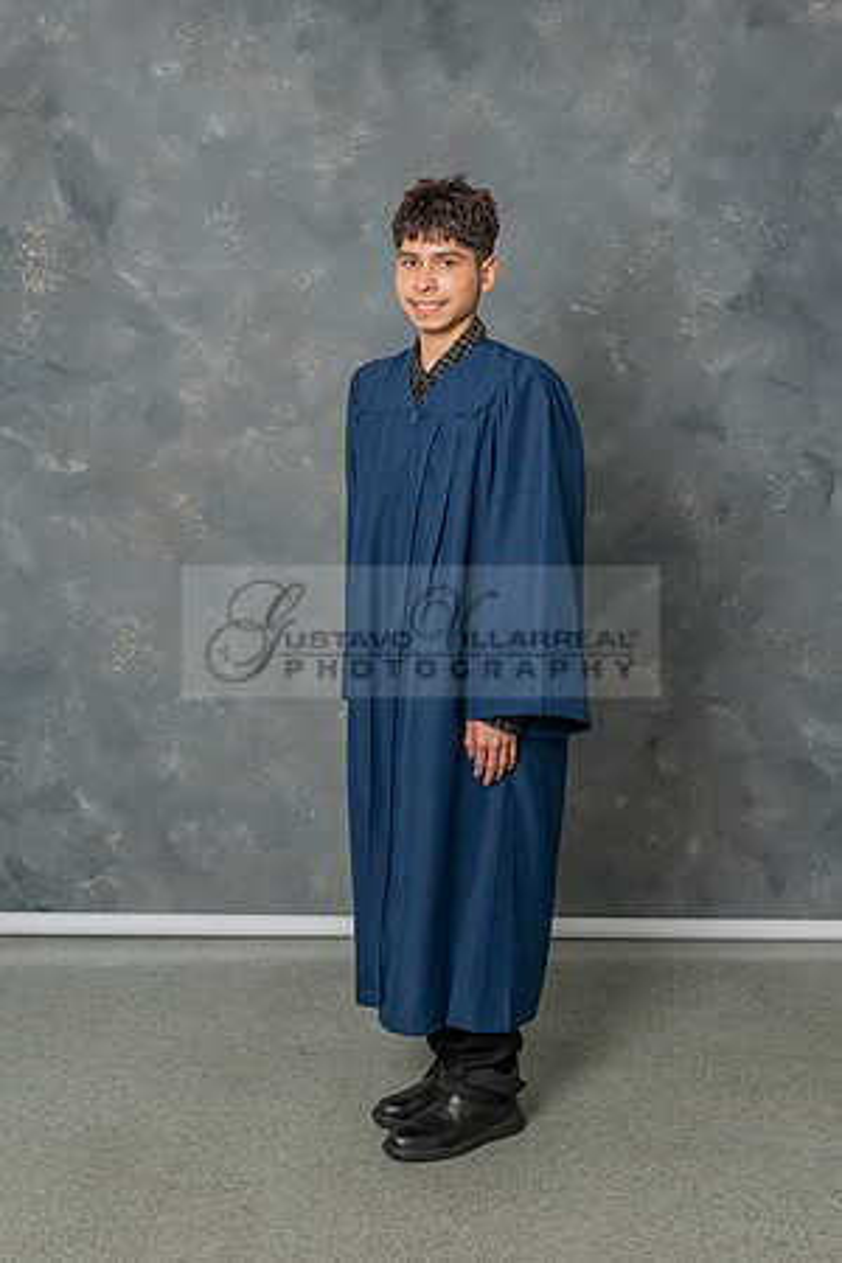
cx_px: 423
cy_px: 536
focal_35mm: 54
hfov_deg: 24.9
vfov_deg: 36.5
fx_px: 1909
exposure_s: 1/200
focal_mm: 29.5
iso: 200
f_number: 4
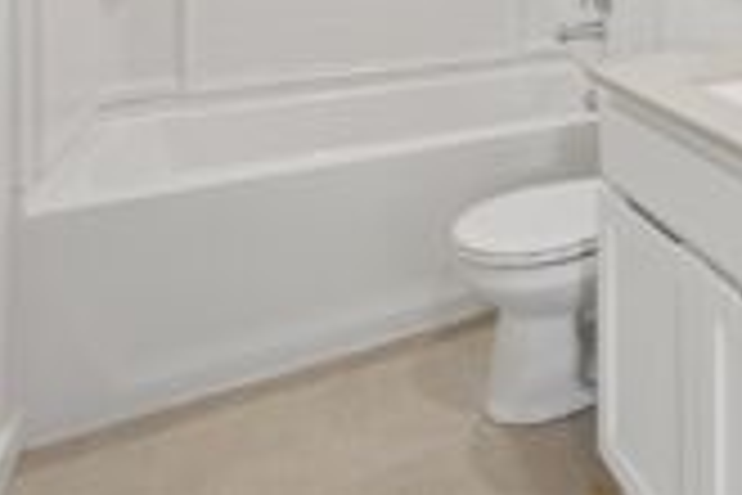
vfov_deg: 32.2
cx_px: 746
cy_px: -101
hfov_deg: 46.4
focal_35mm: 34
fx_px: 701
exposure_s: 1/200
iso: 200
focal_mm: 14
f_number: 8
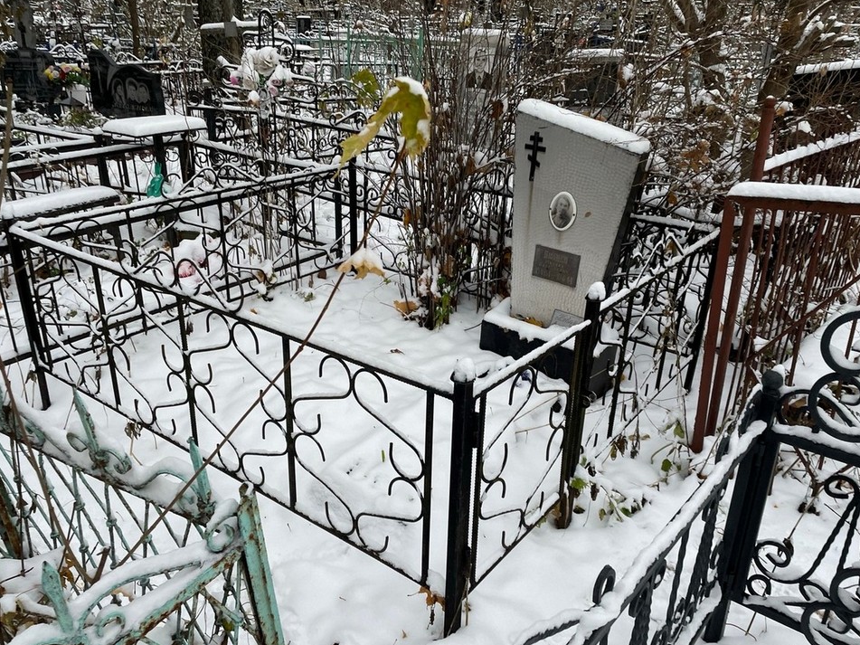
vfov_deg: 49.7
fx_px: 696
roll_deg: -2.7
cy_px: 326
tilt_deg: -16.2
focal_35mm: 28
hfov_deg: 63.4
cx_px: 434
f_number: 1.6
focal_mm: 4.2
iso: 100
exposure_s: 1/121
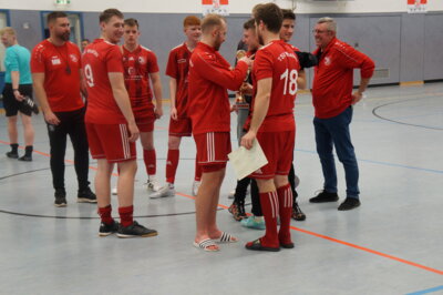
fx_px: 719
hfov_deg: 34.2
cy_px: 148
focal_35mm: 58
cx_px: 222
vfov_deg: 23.1
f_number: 4.5
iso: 800
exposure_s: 1/60
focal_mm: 39
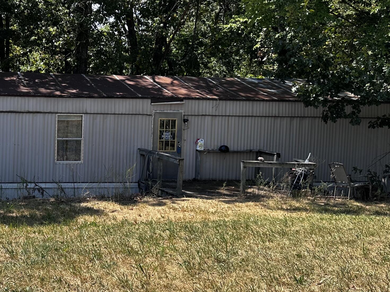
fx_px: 552
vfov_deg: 29.6
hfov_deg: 36.0
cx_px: 24
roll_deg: -1.6
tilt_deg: -2.5
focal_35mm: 49
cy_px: 122
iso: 80
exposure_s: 1/1664
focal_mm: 6.86
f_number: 1.78
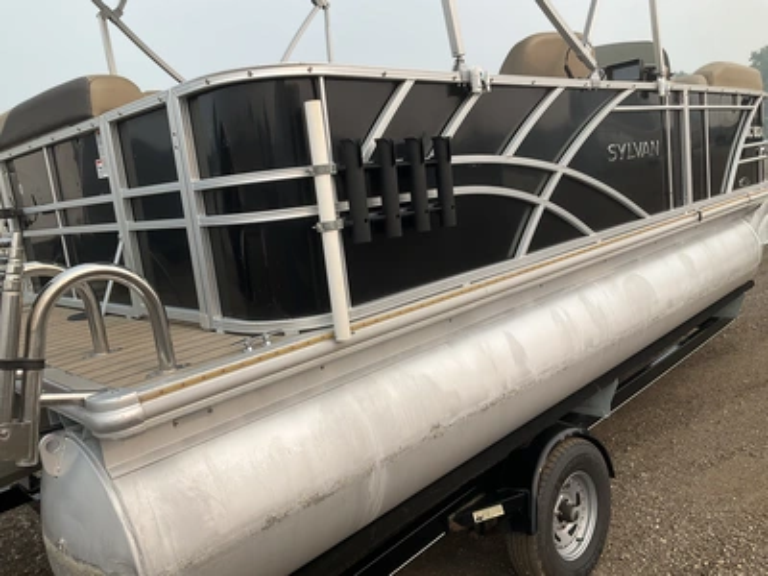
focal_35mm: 29
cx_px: 384
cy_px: 288
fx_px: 643
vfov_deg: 48.2
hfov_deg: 61.7
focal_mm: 3
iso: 25
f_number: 1.8
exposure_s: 1/792
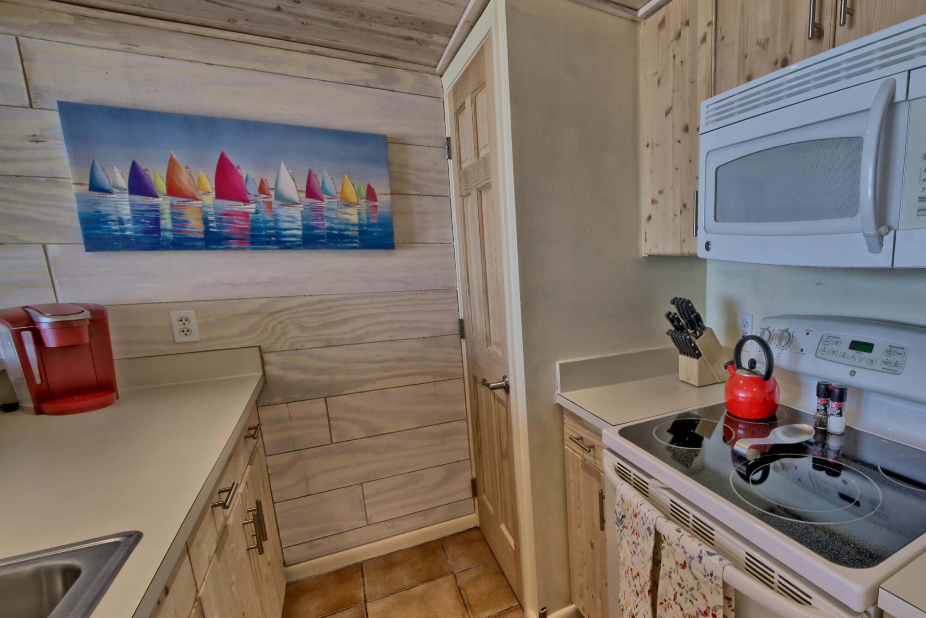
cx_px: 653
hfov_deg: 85.2
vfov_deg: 67.2
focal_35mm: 18
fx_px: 463
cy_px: 346
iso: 200
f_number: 19
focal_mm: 12
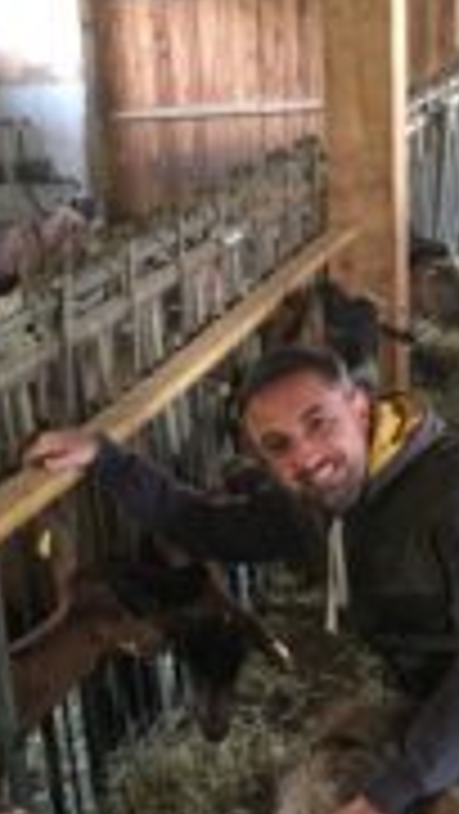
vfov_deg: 29.7
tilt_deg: -22.2
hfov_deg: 17.2
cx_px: 180
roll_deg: +4.6
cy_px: 598
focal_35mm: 70
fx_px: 1512
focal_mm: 4.15
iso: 250
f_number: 2.2
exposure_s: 1/33
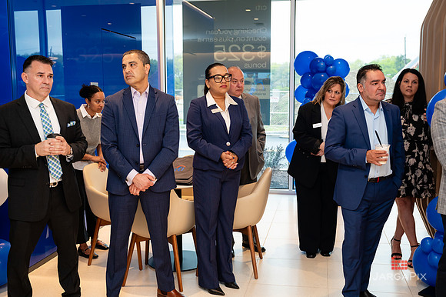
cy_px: 148
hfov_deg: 50.7
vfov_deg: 35.0
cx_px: 223
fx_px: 471
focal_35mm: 38
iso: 640
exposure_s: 1/200
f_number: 3.5
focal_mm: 37
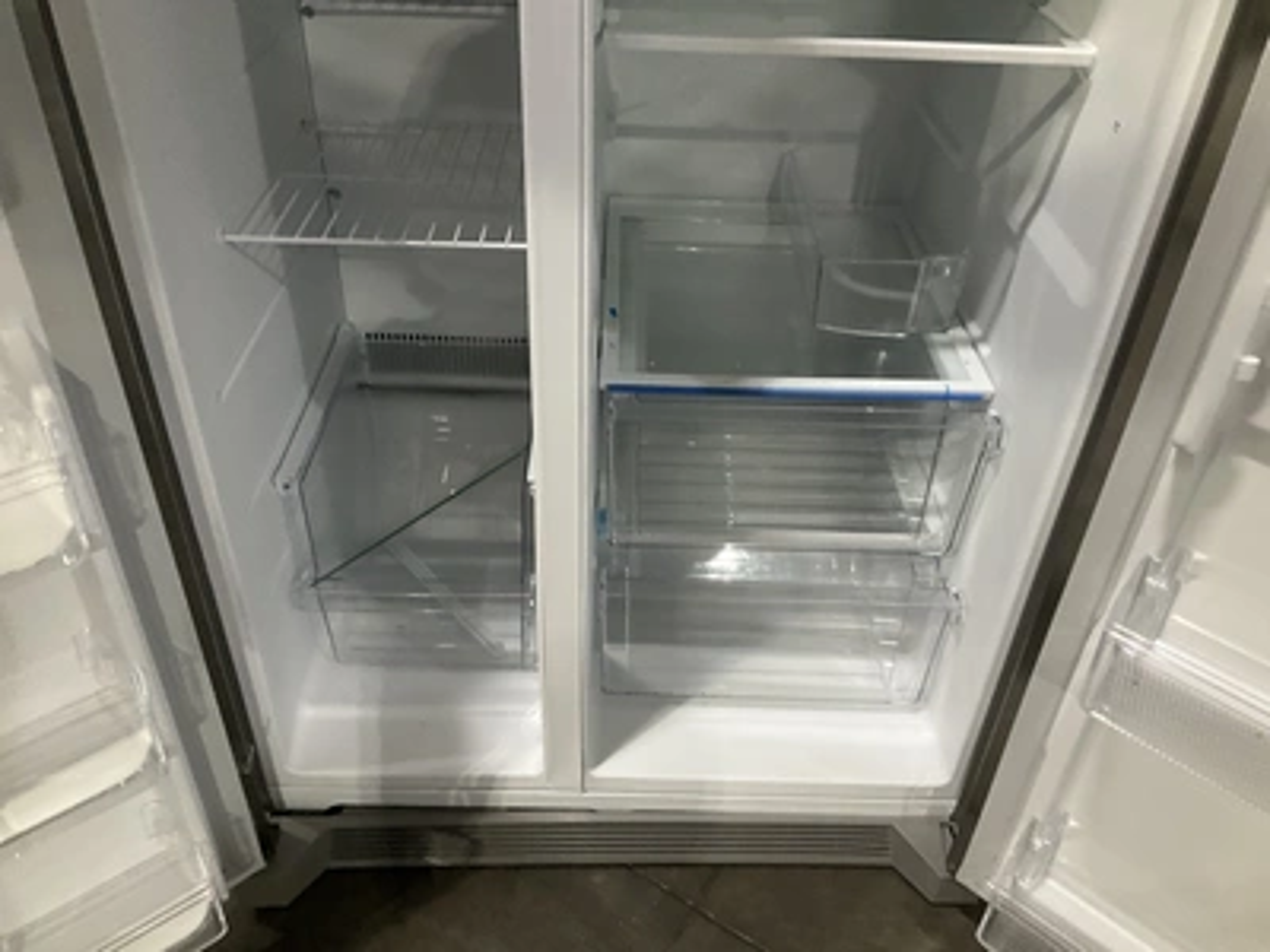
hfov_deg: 61.7
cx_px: 635
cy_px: 476
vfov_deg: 48.2
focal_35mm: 29
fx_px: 1064
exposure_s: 1/60
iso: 250
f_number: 1.8
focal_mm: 3
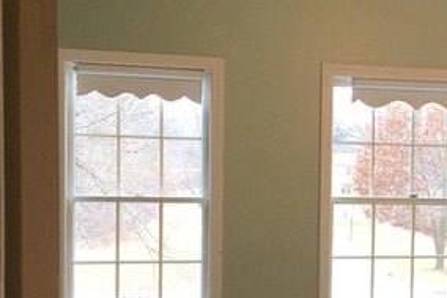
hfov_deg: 28.4
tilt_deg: -5.8
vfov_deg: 19.8
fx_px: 844
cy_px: 225
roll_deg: -1.5
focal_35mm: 68
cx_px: 416
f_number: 2.2
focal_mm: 4.15
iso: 32
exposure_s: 1/30
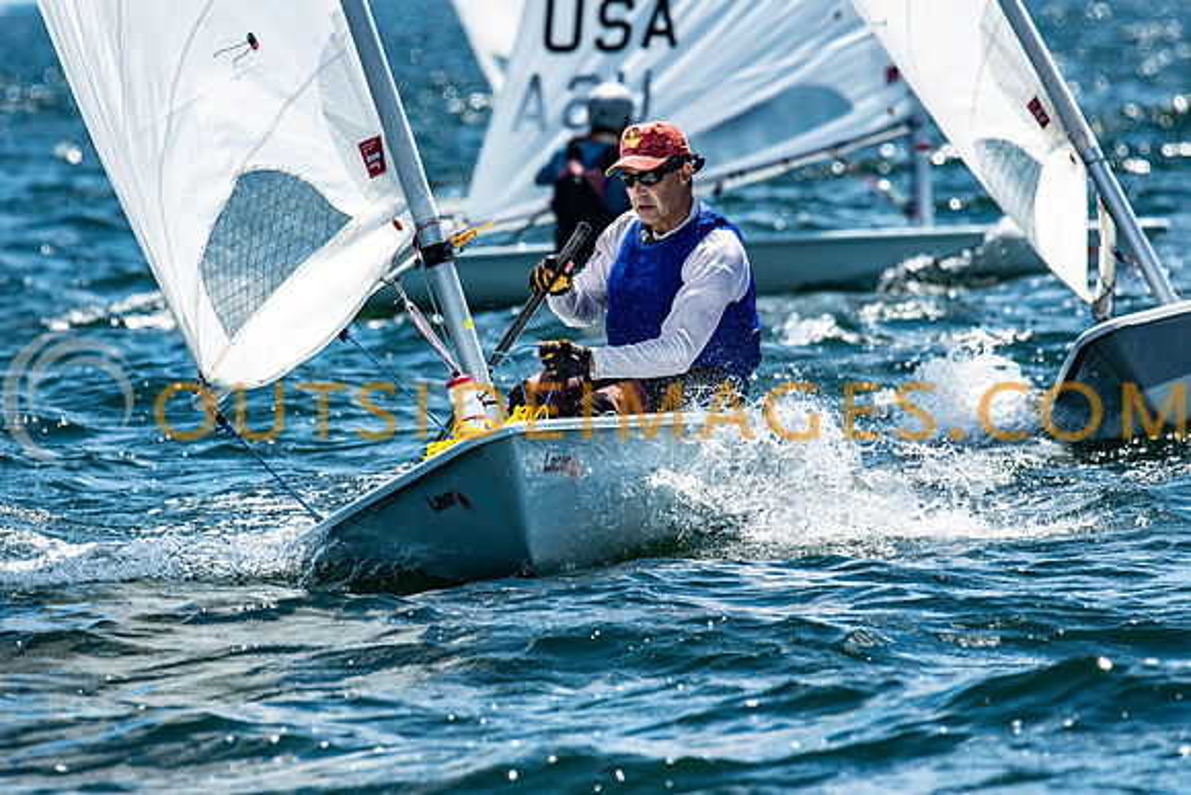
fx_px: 14890
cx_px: 596
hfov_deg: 4.6
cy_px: 398
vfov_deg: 3.1
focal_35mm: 450
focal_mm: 300
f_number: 5.6
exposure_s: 1/3200
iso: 400
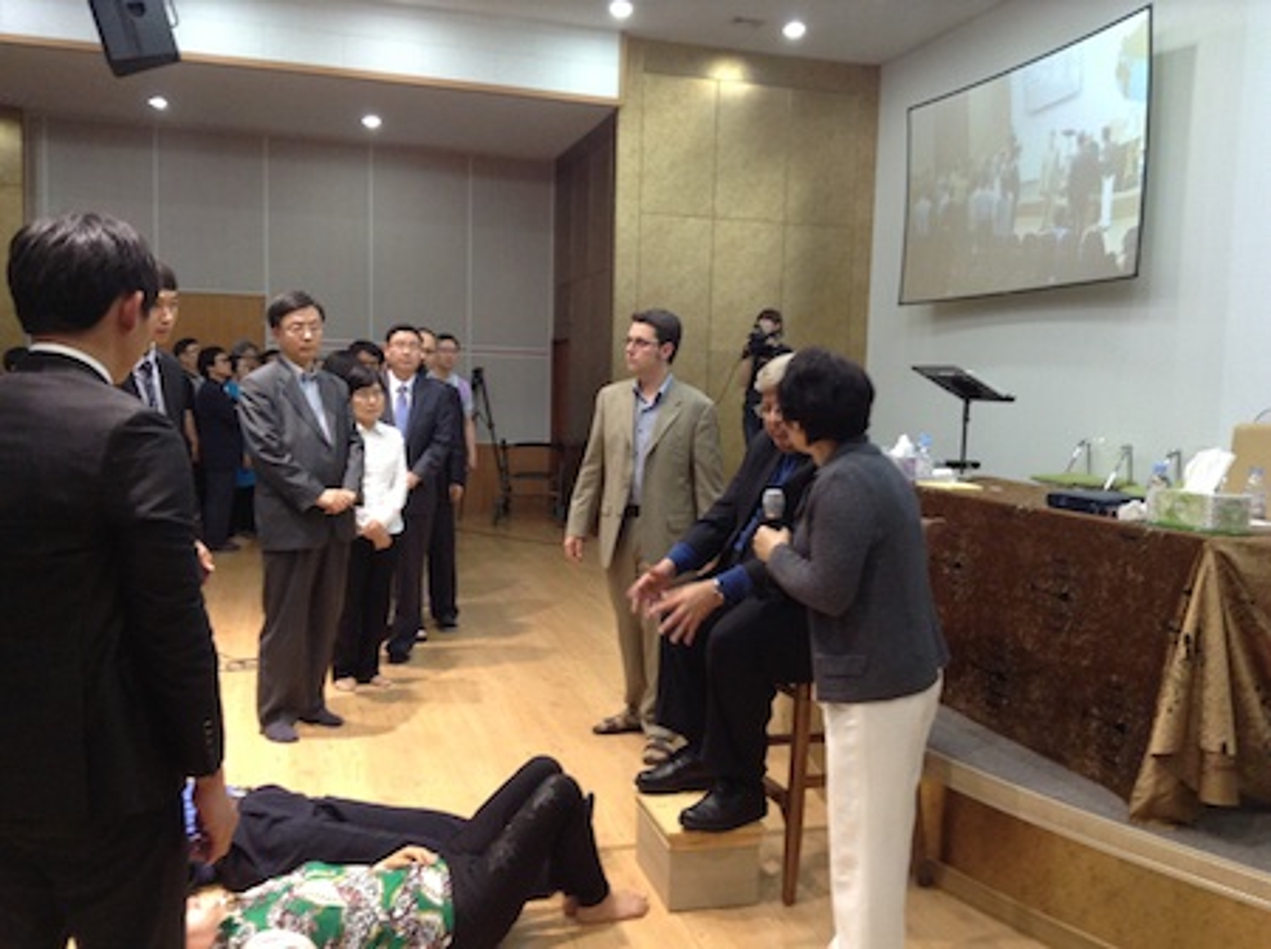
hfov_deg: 55.4
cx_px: 636
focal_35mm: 33
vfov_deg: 42.8
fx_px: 1210
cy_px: 474
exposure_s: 1/24
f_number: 2.4
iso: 100
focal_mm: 3.3
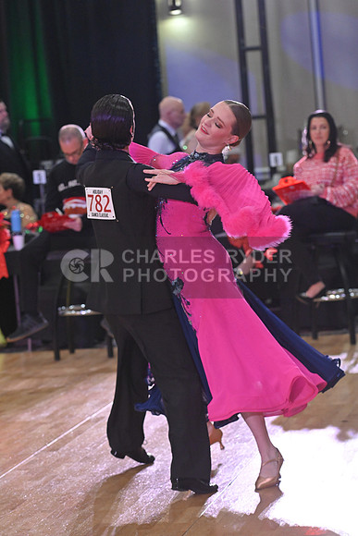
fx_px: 2012
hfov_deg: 10.2
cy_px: 268
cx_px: 179
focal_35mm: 135
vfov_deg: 15.2
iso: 3200
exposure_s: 1/400
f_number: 5
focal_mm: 135
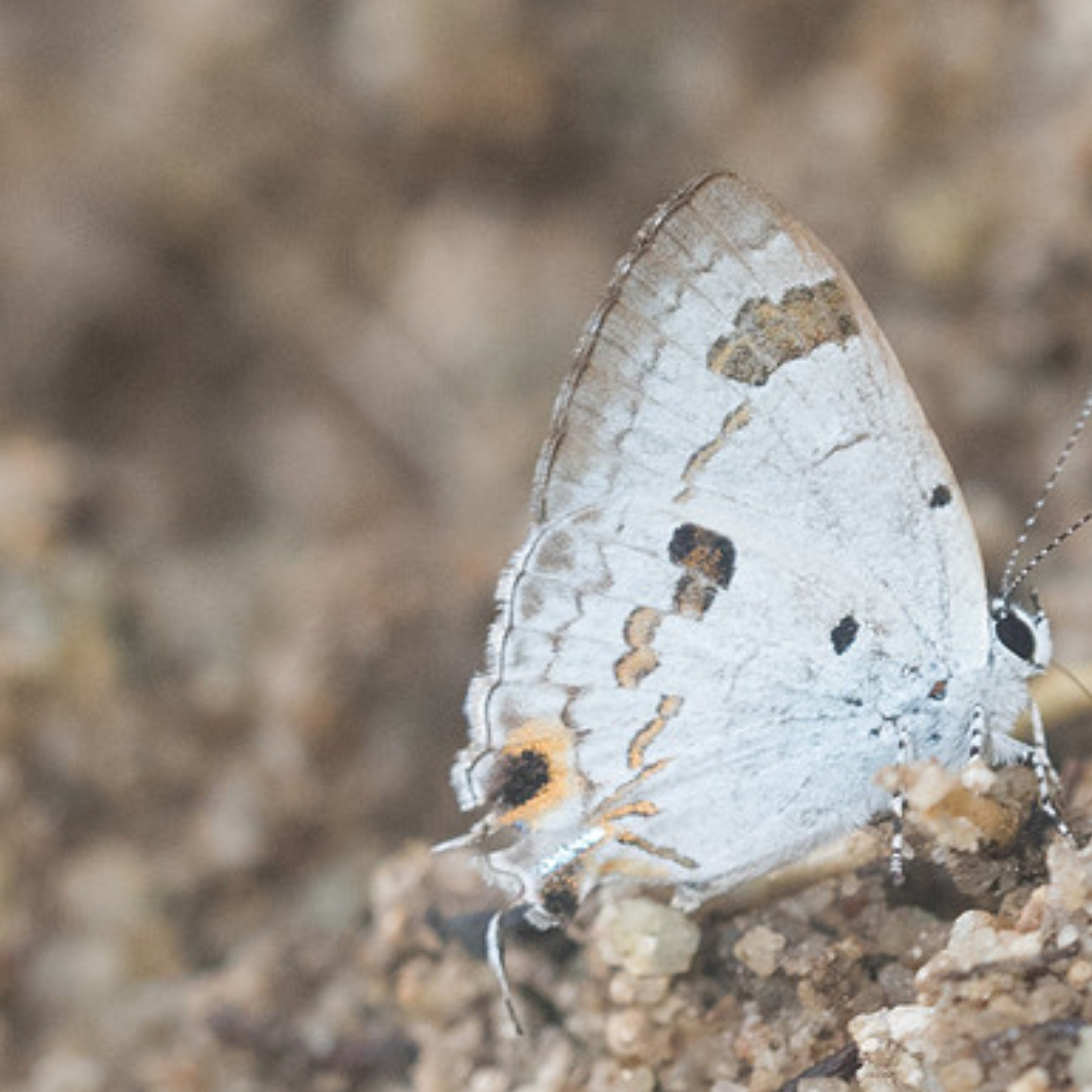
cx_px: 865
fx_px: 28195
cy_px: 634
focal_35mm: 790
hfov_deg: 2.2
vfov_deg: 2.2
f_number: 6.3
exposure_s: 1/250
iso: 1000
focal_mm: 150
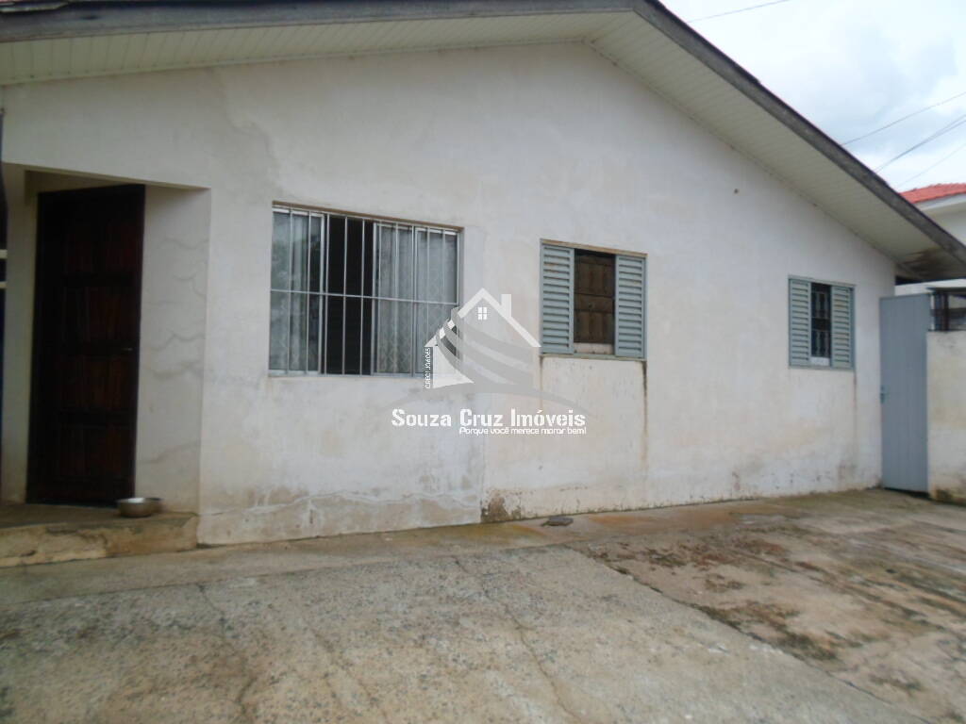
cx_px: 483
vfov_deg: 54.9
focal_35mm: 25
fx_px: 698
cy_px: 362
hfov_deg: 69.4
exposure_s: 1/1500
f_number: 2.5
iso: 80
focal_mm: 4.5
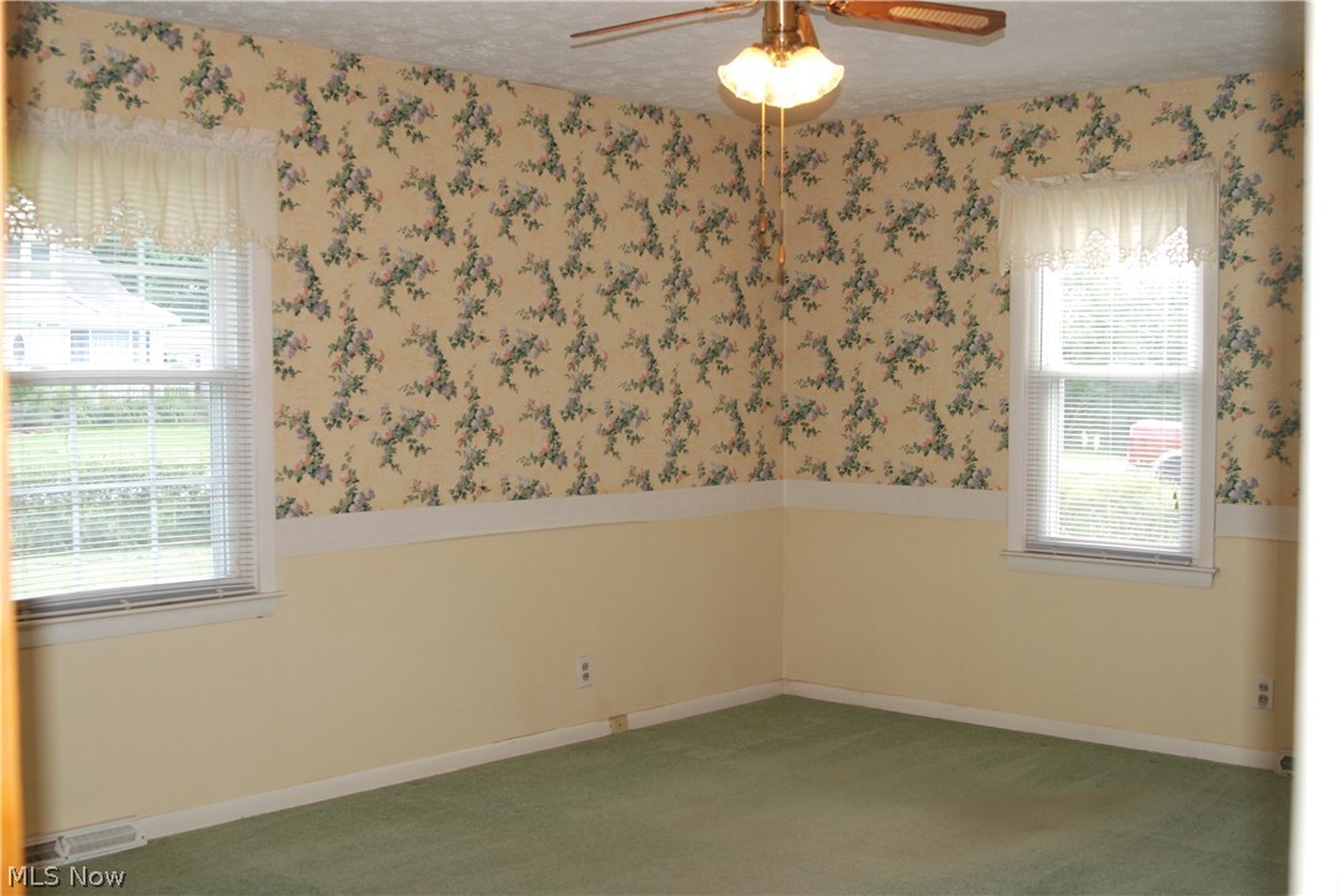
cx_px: 670
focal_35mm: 42
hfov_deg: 46.4
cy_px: 448
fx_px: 1565
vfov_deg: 32.0
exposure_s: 1/60
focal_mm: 28
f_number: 4
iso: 400
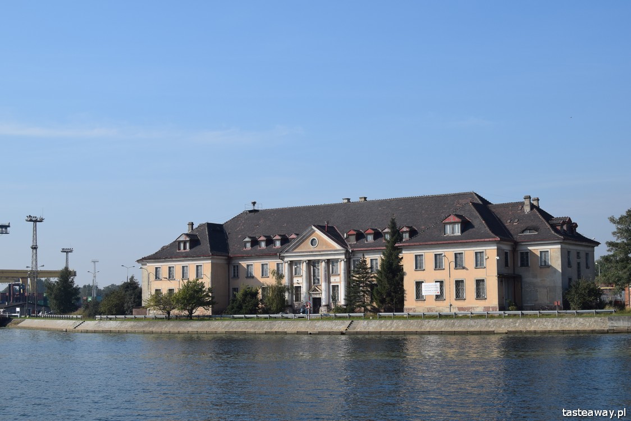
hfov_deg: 37.8
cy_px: 210
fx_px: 920
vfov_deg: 25.8
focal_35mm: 52
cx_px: 316
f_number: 10
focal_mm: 35
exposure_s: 1/400
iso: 200
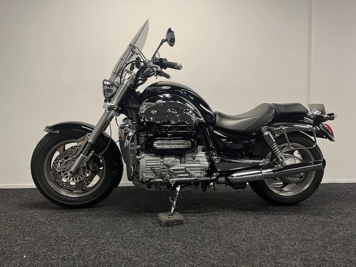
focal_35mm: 26
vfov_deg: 53.1
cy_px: 134
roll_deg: +0.9
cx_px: 178
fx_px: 267
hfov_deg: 67.3
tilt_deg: -1.7
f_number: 1.6
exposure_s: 1/50
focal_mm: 5.1
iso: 80
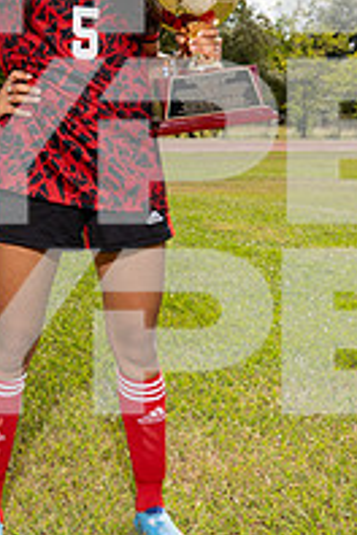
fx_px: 982
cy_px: 143
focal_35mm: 66
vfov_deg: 30.1
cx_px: 68
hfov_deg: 20.4
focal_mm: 29
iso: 100
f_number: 8
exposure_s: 1/250
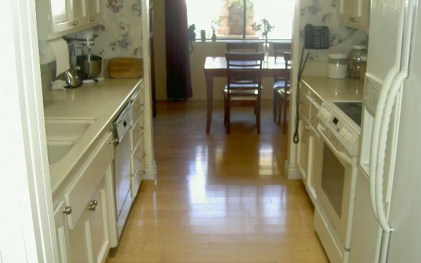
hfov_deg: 47.2
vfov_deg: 30.5
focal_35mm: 42
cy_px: 118
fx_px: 482
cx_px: 210
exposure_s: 1/20
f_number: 2.8
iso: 100
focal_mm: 8
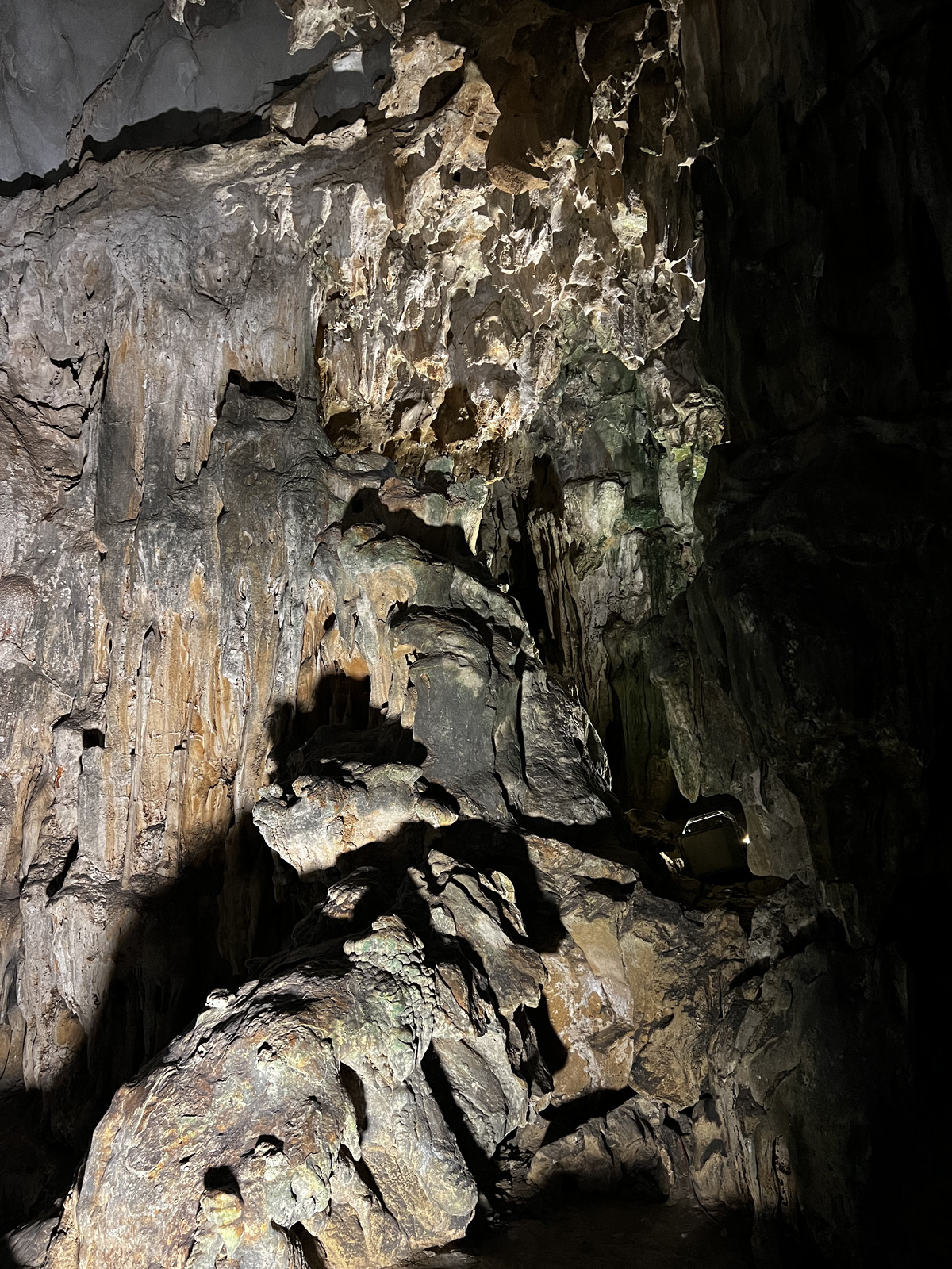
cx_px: 476
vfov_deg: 67.3
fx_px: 953
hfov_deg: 53.1
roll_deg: -0.9
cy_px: 634
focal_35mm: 26
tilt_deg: +16.9
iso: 640
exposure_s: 1/40
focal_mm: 5.7
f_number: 1.5
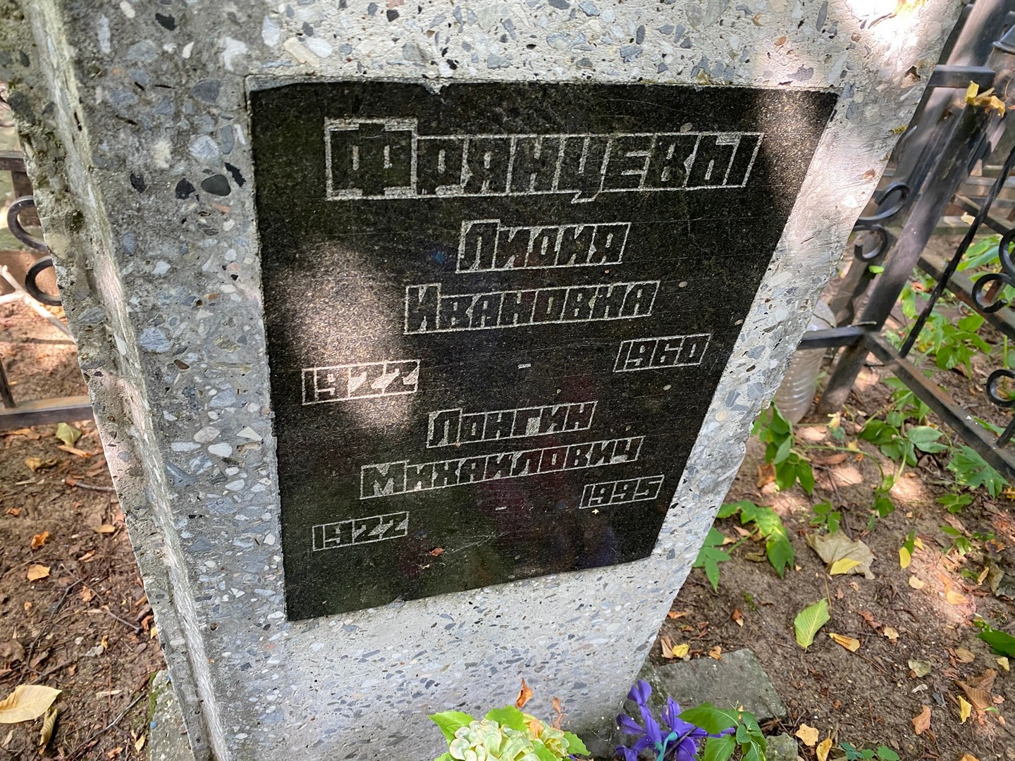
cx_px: 508
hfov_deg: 67.3
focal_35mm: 26
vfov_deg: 53.1
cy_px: 380
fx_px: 762
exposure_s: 1/75
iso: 125
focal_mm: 4.25
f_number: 1.8
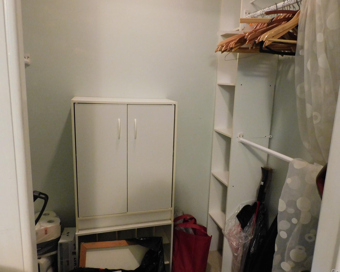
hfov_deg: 66.0
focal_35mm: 26
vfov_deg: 54.9
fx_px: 262
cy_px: 134
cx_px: 180
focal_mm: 4.3
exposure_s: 1/8
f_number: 3.3
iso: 640
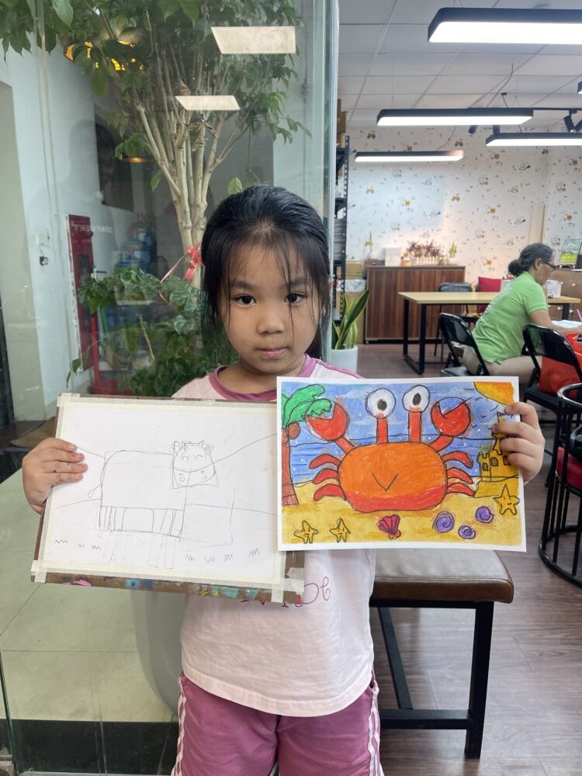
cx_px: 291
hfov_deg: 54.9
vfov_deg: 69.4
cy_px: 388
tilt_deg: -13.2
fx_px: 560
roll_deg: +0.0
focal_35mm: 25
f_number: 1.6
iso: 80
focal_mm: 5.1
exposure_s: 1/100
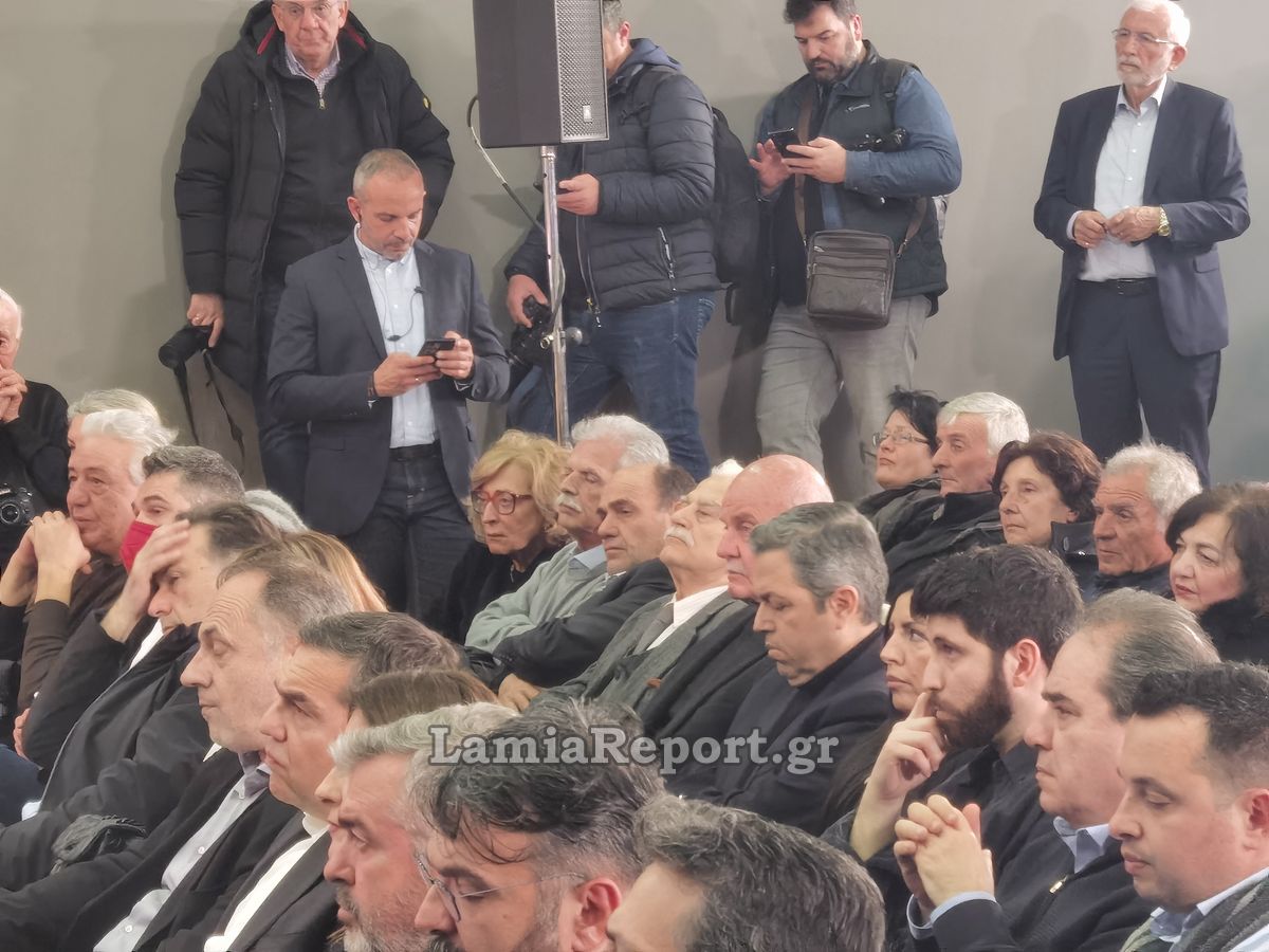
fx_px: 4179
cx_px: 634
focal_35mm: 114
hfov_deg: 17.3
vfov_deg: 13.0
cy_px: 476
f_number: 1.9
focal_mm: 6.71
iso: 160
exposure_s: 1/50
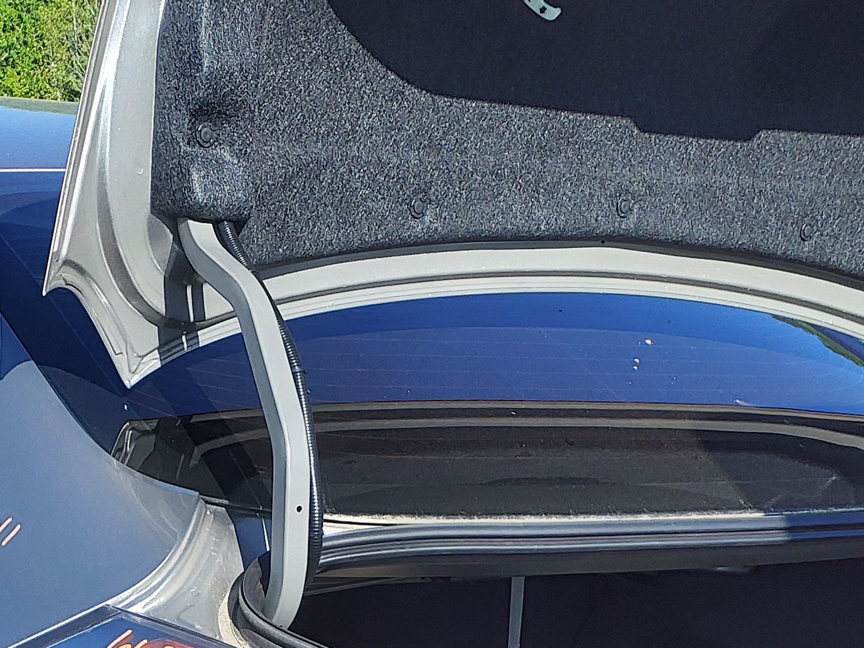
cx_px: 225
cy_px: 826
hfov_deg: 24.8
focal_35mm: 78
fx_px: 1947
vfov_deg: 17.8
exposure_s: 1/517
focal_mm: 3.58
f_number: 1.9
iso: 40
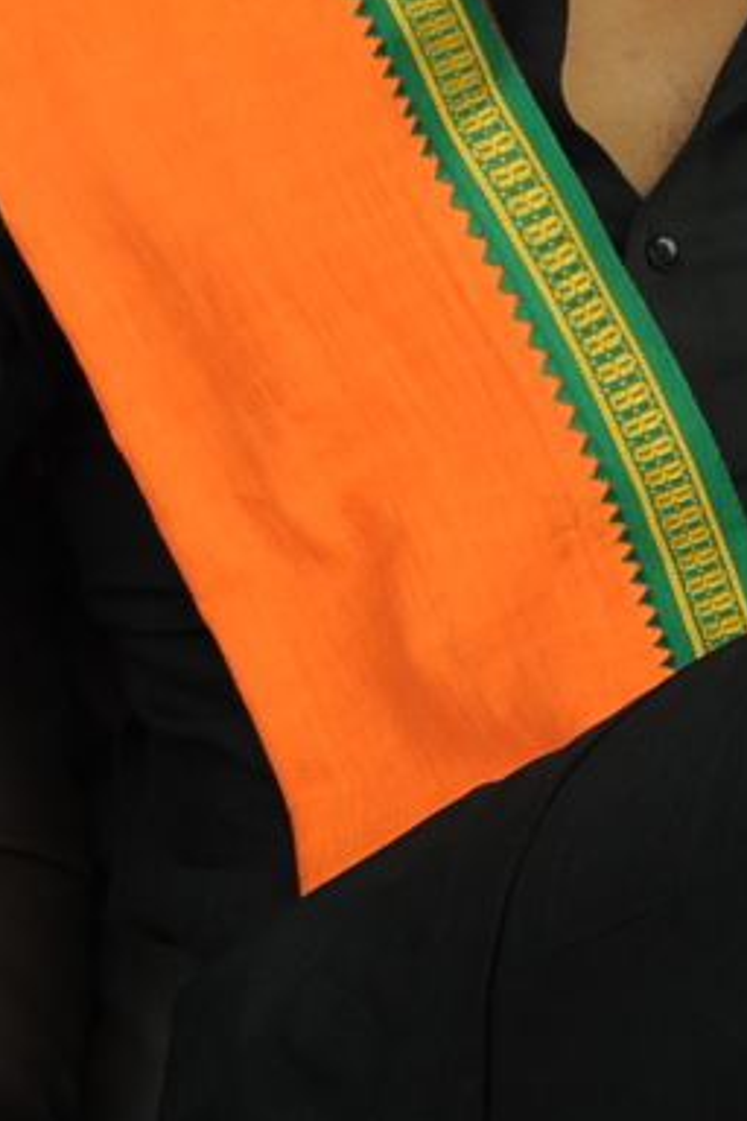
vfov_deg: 4.1
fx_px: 15561
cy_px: 452
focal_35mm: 500
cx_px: 705
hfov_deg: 2.7
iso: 500
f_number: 7.1
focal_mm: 120
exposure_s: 1/125
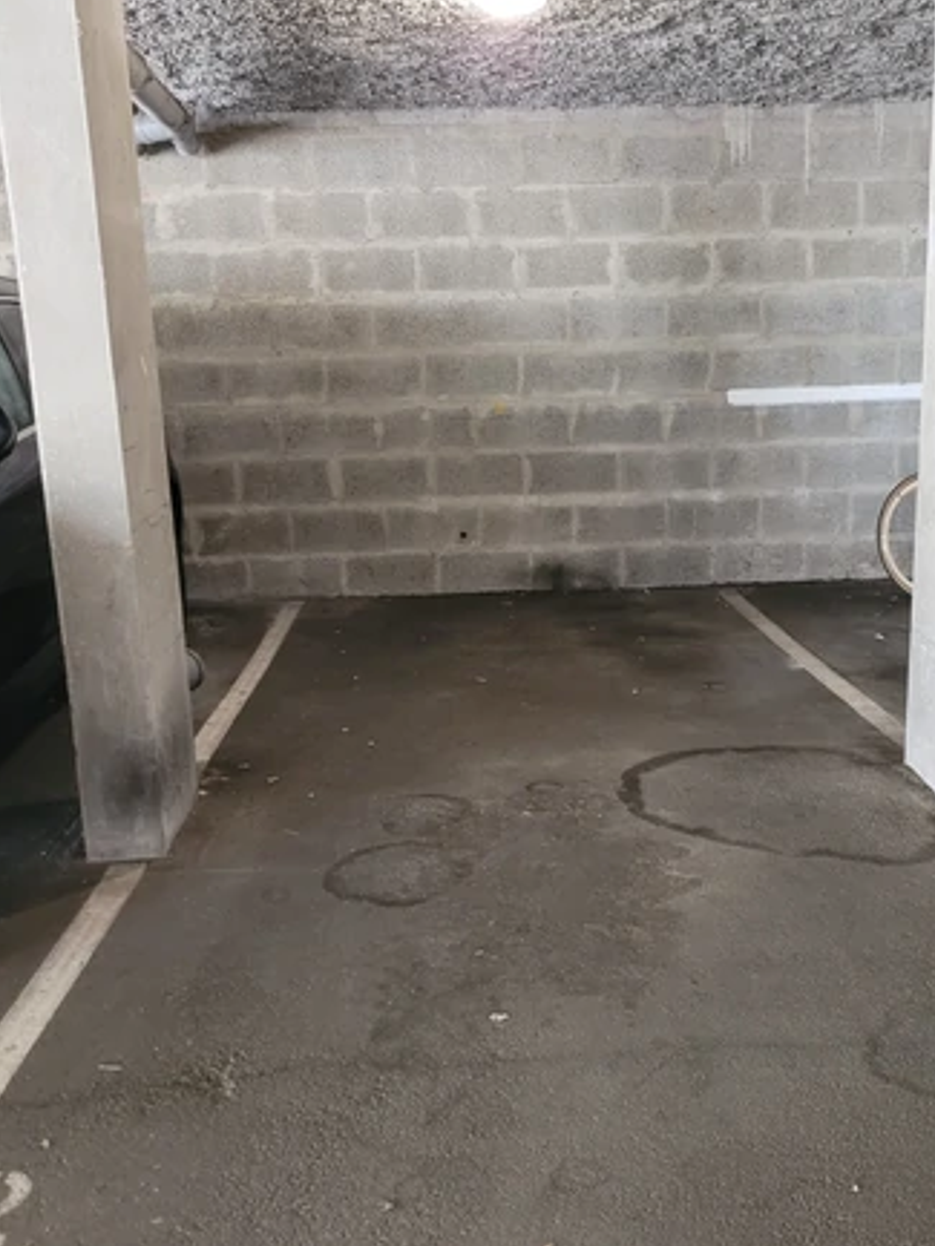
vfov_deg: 51.3
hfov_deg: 39.4
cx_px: 578
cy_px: 656
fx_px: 1296
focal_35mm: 36
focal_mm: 5.4
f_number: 1.8
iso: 640
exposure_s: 1/50
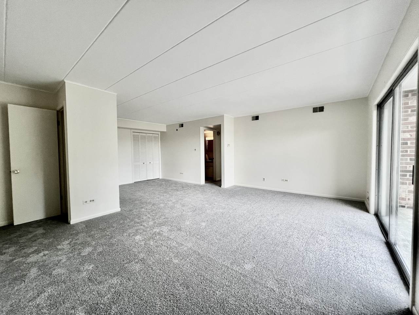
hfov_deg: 106.2
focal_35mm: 13
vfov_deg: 89.9
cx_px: 210
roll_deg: +0.8
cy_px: 158
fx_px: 157
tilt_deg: -2.1
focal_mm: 1.57
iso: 125
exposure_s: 1/120
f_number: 1.8
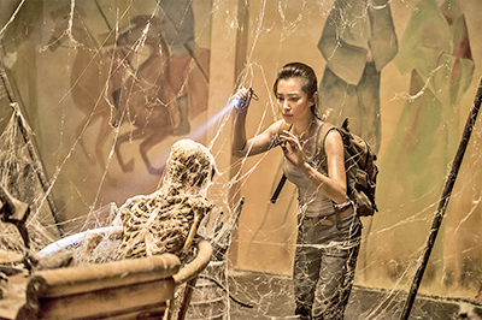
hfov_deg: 28.9
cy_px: 160
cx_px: 241
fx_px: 936
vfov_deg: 19.4
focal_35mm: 70
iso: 3200
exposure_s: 1/160
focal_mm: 70
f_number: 2.8
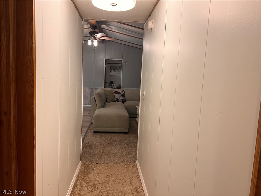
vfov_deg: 53.1
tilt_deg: -6.7
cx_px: 130
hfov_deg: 67.3
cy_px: 98
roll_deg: -2.7
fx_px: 196
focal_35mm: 26
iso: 80
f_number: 1.5
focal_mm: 5.7
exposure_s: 1/60
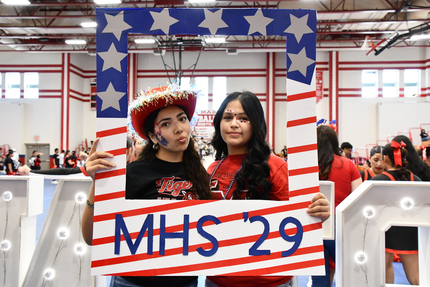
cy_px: 144
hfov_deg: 49.5
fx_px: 466
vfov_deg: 34.2
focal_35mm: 39
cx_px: 215
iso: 2500
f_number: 5.6
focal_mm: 26
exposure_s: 1/125
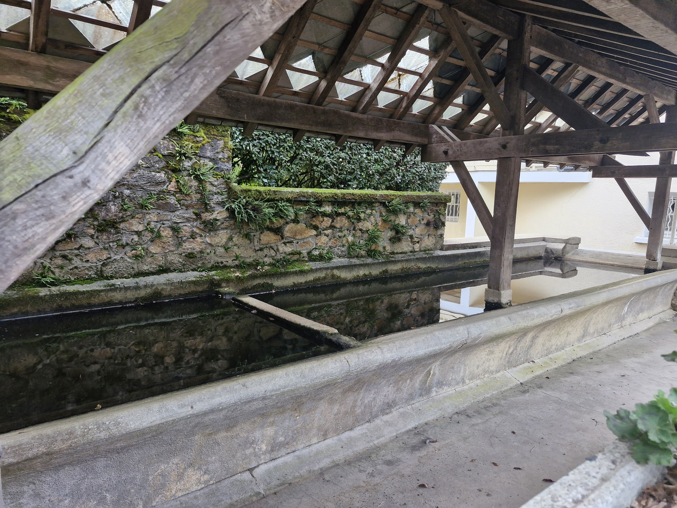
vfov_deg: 58.9
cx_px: 338
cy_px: 254
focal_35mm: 23
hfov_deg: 73.9
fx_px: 450
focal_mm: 5.54
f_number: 1.8
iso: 200
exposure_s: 1/180
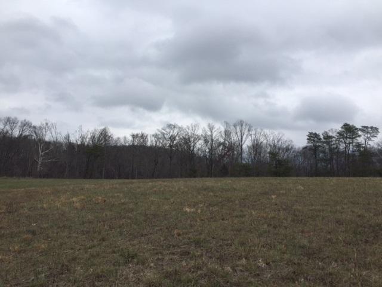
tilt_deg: +5.9
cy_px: 144
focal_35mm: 29
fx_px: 320
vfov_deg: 48.2
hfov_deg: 61.7
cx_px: 191
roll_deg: -2.4
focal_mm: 4.15
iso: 32
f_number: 2.2
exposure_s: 1/534
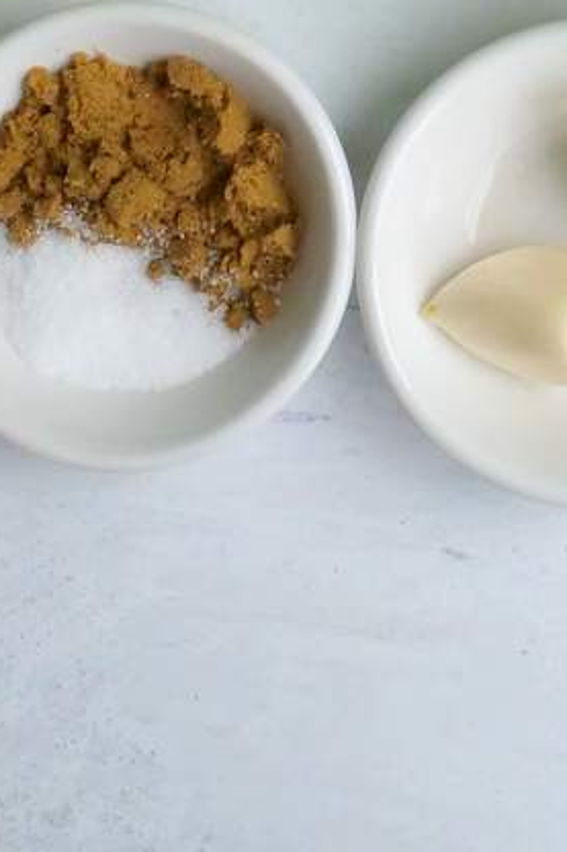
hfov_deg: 7.7
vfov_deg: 10.9
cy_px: -688
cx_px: 726
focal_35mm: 176
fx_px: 4161
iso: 1250
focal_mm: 22
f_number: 8
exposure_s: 1/60
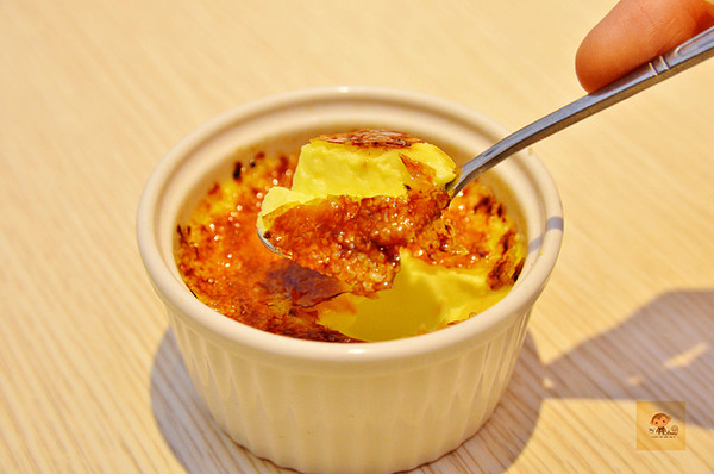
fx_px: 1485
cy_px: 237
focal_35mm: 75
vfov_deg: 18.1
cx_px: 357
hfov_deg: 27.0
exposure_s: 1/100
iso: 800
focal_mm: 50
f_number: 5.6
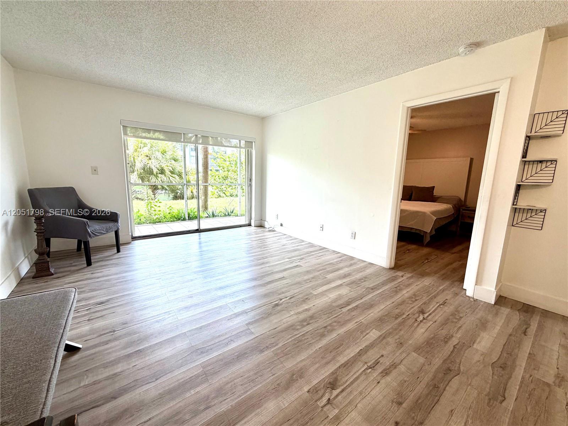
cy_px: 213
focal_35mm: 14
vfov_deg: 85.7
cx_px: 284
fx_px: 230
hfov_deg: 102.1
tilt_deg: -9.3
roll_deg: -1.1
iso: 100
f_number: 2.2
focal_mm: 2.22
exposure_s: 1/120
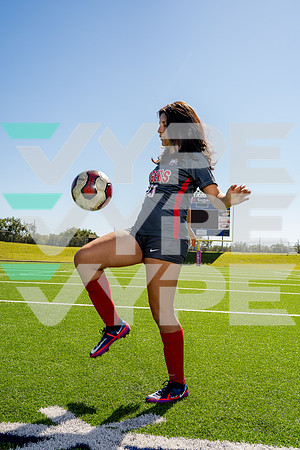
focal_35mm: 35
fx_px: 437
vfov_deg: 54.4
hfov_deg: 37.9
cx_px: 150
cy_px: 225
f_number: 6.3
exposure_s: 1/250
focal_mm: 35
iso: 80
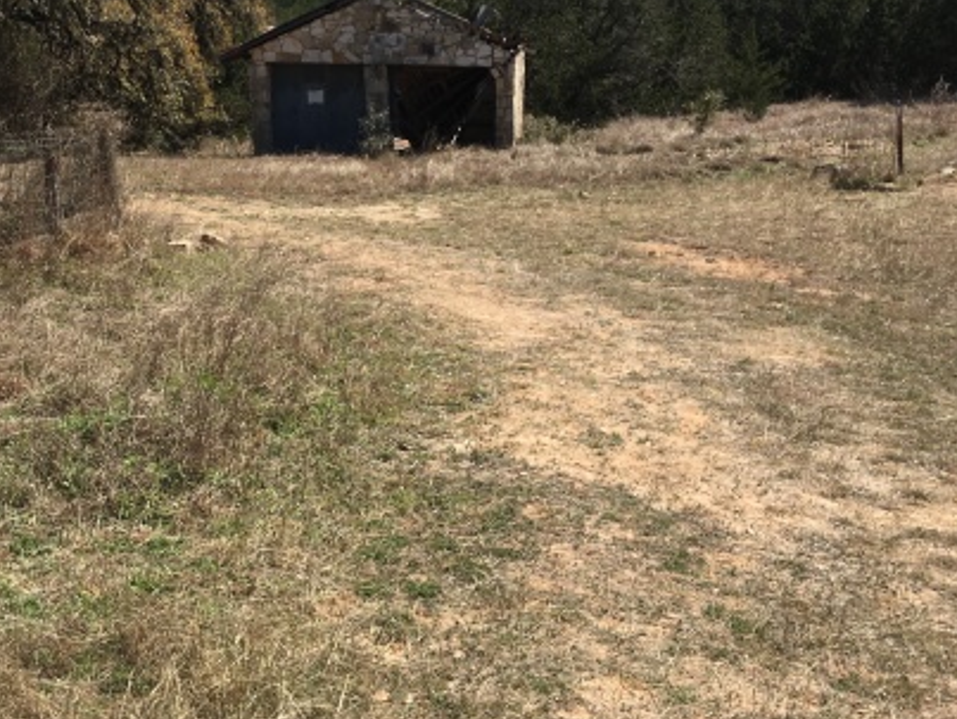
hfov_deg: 39.9
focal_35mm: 46
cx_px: 218
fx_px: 1273
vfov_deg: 31.0
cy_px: 178
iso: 25
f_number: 2.2
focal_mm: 4.15
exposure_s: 1/1538
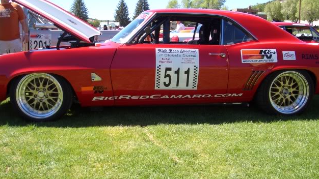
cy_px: 76
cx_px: 161
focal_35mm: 39
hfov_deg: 51.6
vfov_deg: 30.4
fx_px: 330
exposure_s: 1/160
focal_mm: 5.8
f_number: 4.3
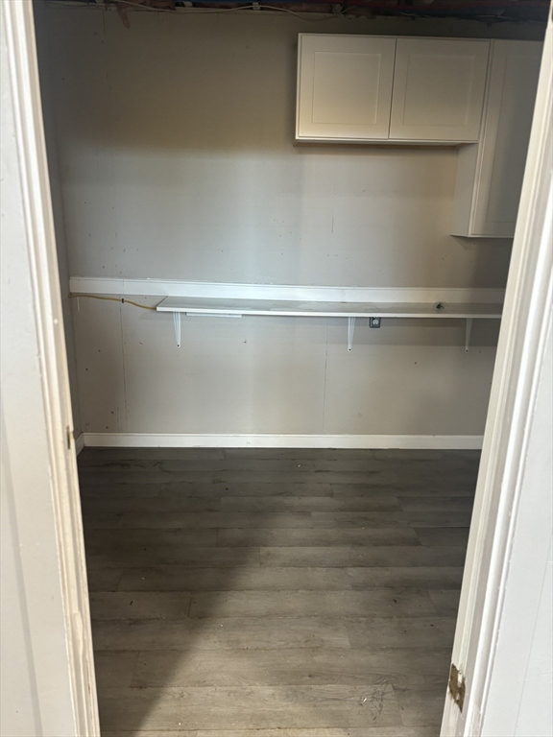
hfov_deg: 53.1
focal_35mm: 26
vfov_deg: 67.3
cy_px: 368
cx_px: 276
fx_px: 554
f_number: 1.6
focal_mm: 5.96
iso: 160
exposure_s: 1/60
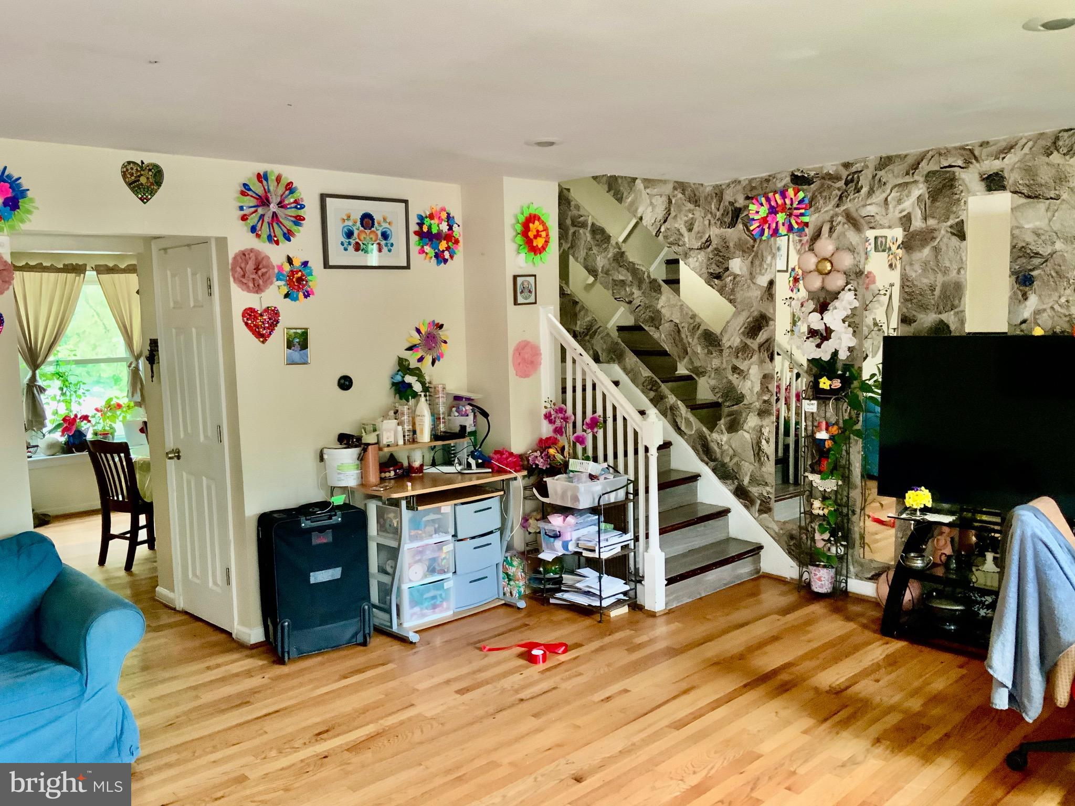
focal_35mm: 29
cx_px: 538
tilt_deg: -6.8
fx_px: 901
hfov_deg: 61.7
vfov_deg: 48.2
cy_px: 403
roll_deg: +1.7
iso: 250
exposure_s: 1/40
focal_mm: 3
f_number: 1.8
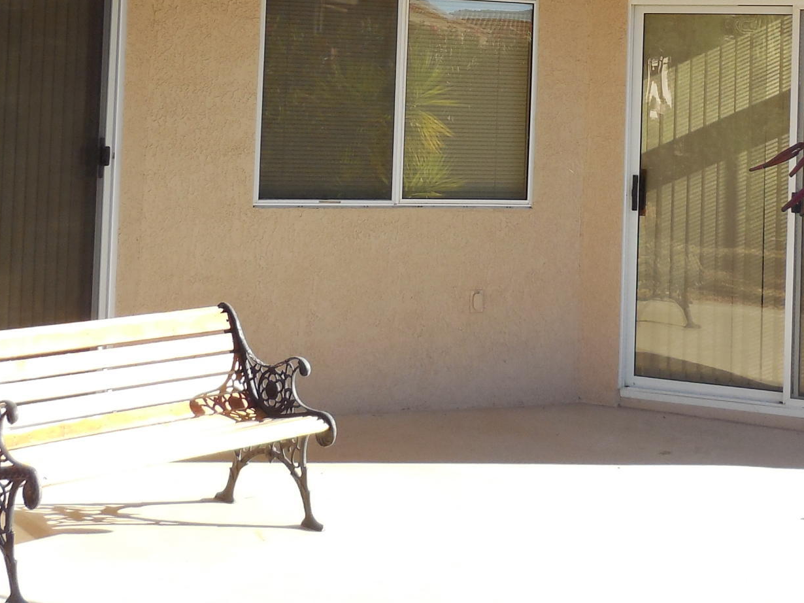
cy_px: 22
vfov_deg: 23.2
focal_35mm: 61
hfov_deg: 31.7
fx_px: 1417
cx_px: 448
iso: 125
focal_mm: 4.5
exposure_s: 1/500
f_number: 3.1
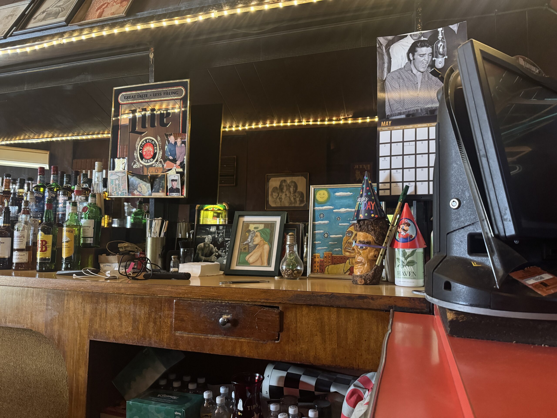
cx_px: 278
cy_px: 209
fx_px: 386
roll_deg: -1.5
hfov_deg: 71.6
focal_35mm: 24
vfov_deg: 56.8
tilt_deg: +4.4
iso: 1000
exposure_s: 1/40
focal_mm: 6.76
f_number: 1.78
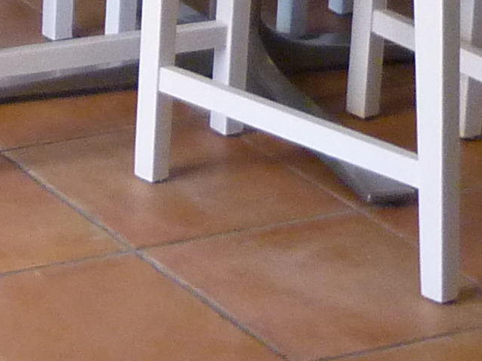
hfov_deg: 9.8
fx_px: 2645
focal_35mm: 190
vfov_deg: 7.4
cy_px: -467
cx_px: -404
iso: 250
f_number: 2.8
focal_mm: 5.5
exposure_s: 1/30
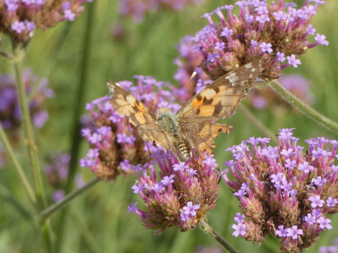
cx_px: 169
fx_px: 1846
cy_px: 126
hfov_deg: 10.5
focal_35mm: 189
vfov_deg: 7.9
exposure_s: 1/100
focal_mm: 33.9
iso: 80
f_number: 5.5
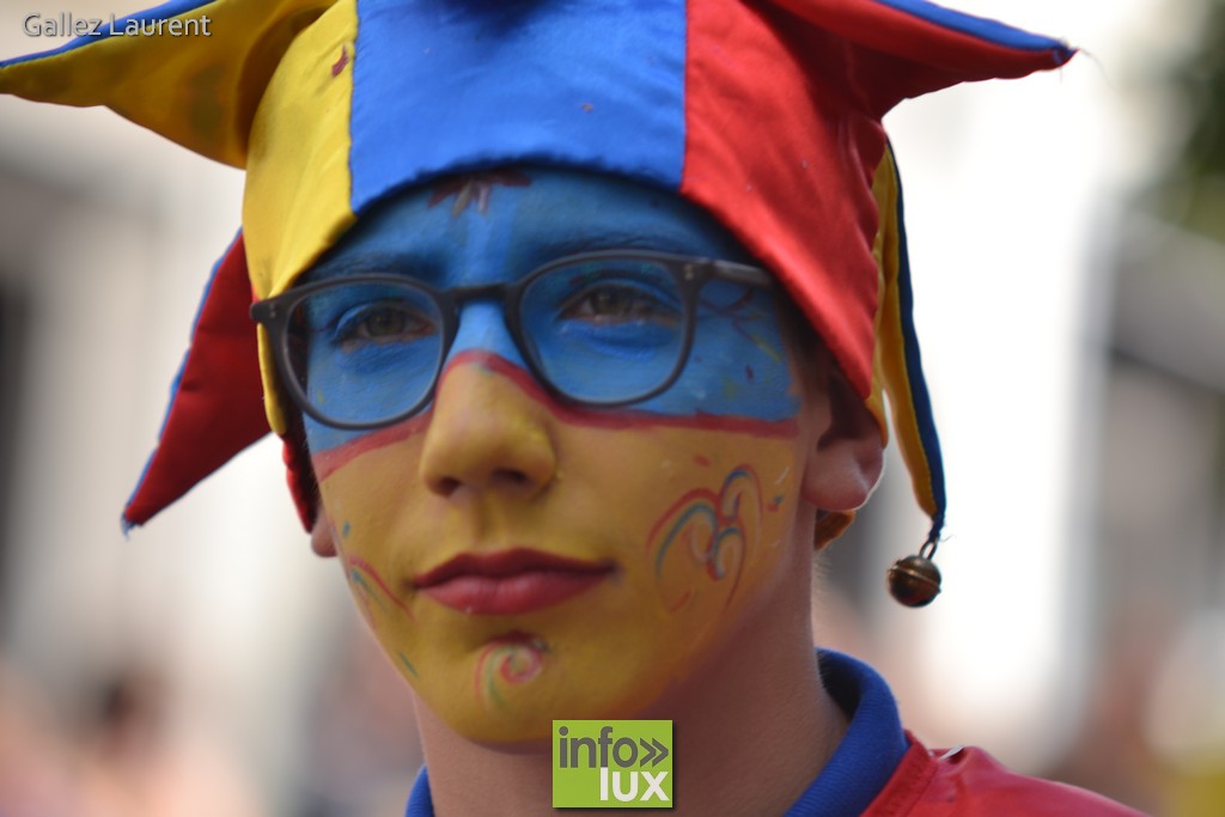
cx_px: 612
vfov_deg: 6.1
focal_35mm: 225
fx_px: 7657
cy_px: 408
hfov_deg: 9.1
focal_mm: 150
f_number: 2.8
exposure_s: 1/400
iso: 100
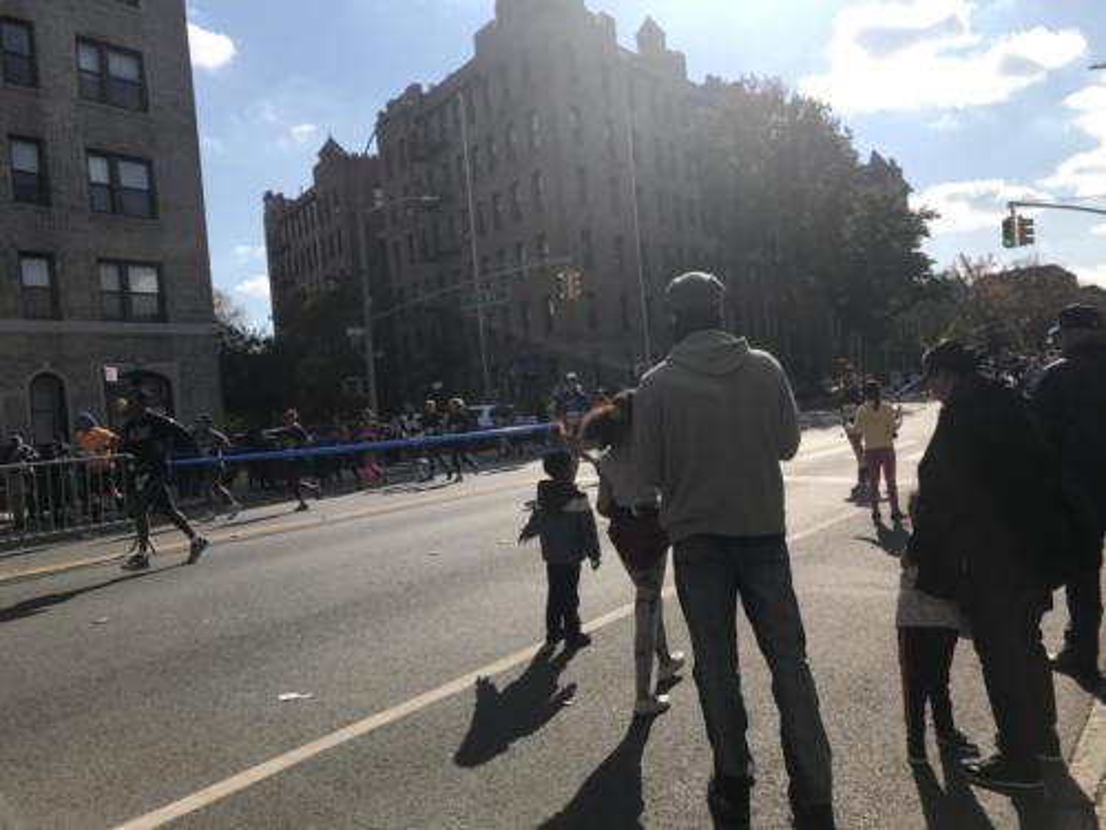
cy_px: 415
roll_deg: +5.2
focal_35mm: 28
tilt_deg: -2.2
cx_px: 553
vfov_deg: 49.7
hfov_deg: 63.4
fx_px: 895
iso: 20
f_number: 1.8
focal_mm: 3.99
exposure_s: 1/3546
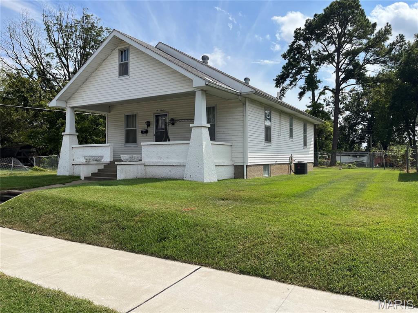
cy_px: 156
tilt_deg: +0.5
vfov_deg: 53.1
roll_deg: +0.3
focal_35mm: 26
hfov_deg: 67.3
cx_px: 209
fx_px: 314
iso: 50
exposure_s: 1/4016
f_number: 1.6
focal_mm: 5.1
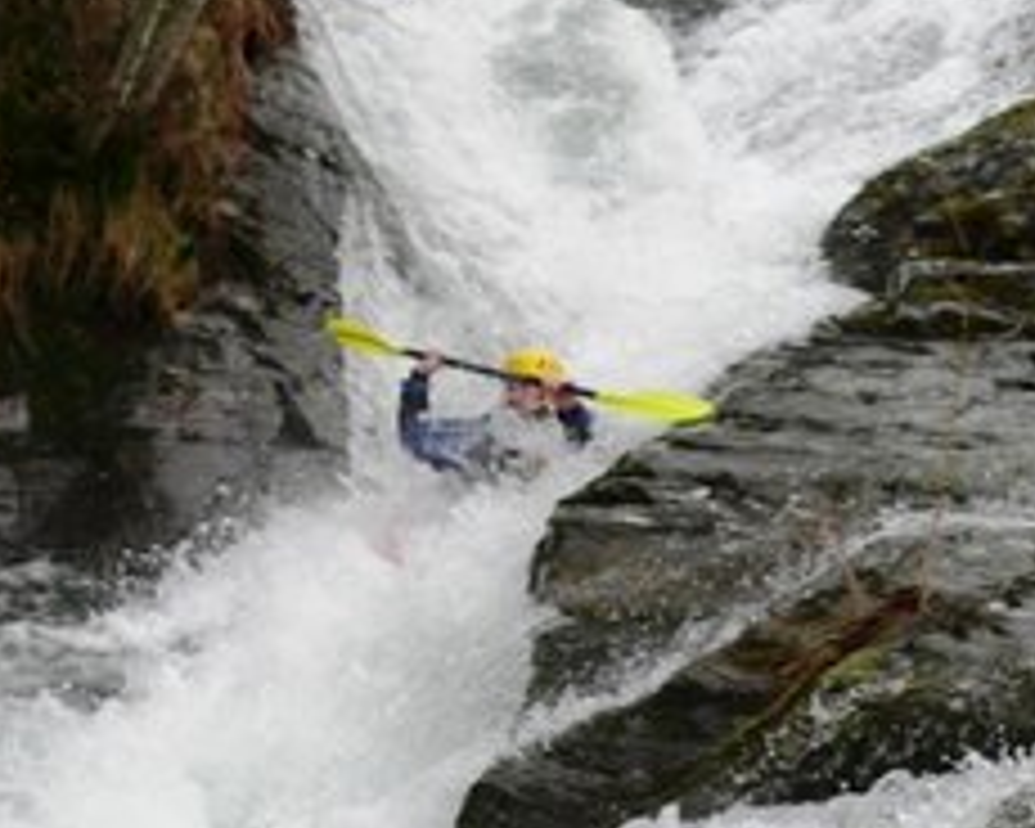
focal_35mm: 61
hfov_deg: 30.9
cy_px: 148
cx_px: 580
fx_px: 1869
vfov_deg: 24.5
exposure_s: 1/200
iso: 80
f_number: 4
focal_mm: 6
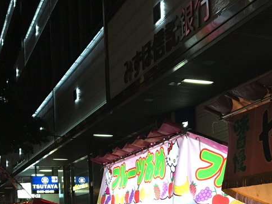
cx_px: 175
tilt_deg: +0.3
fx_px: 479
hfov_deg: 31.5
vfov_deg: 22.9
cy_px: 212
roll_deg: +2.1
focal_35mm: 61
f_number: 2.2
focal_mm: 4.15
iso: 160
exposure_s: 1/30
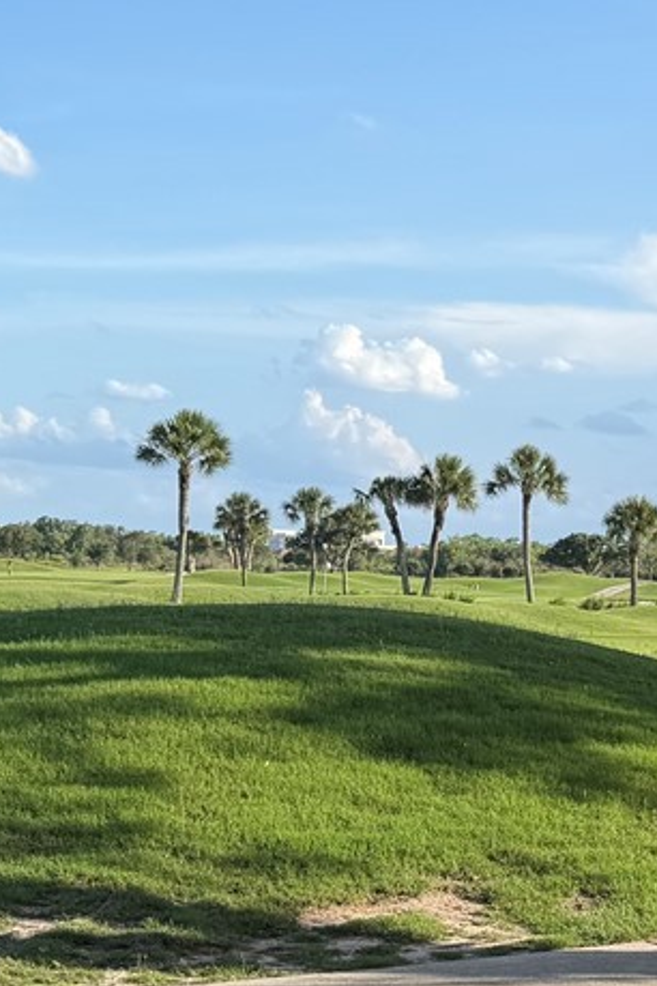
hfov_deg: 14.5
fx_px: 2381
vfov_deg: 23.4
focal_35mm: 87
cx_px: 1020
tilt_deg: -0.1
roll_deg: -0.6
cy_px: 546
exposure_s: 1/3021
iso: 80
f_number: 1.78
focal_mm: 6.76
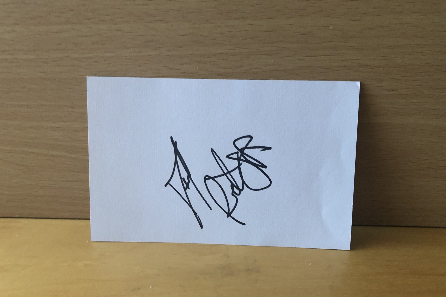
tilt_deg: -25.9
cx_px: 222
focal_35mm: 30
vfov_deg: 43.5
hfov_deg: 61.9
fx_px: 372
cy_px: 167
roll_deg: -1.1
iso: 100
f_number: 1.8
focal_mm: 3.99
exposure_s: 1/6
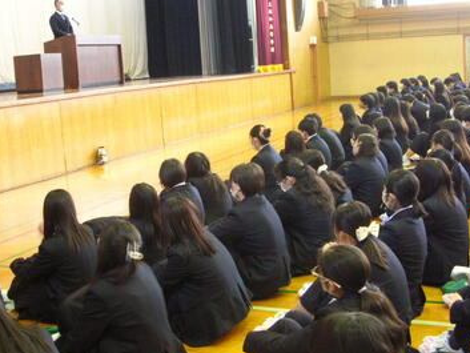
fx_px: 693
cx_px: 221
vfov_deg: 28.6
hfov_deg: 37.5
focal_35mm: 51
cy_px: 157
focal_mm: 7.5
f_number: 3.1
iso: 134
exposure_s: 1/5.8
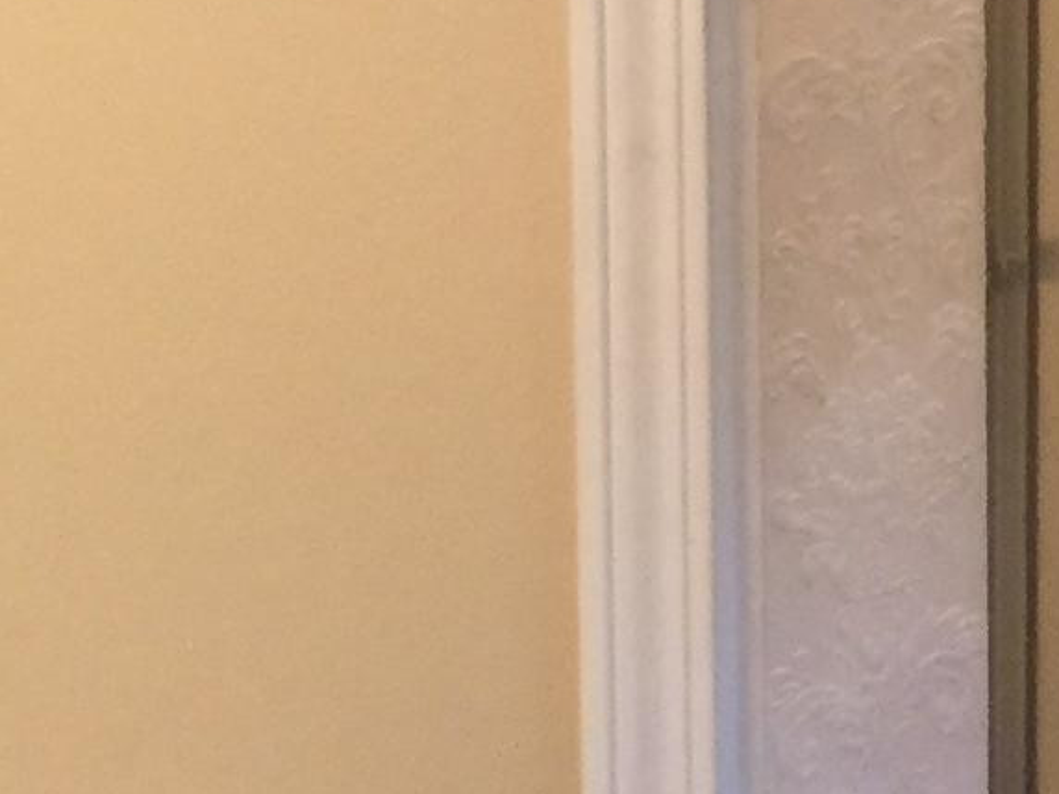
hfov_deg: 12.7
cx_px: 1281
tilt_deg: -5.5
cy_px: 100
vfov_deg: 9.7
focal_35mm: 152
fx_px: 4650
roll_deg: -2.8
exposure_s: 1/30
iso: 125
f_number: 2.2
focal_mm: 4.15
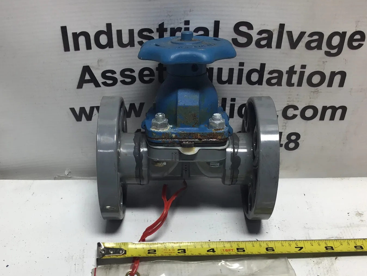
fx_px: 488
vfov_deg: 31.1
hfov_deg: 41.2
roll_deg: -1.9
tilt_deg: -44.5
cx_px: 172
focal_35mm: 46
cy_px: 198
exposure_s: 1/120
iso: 25
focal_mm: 3.3
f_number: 2.4
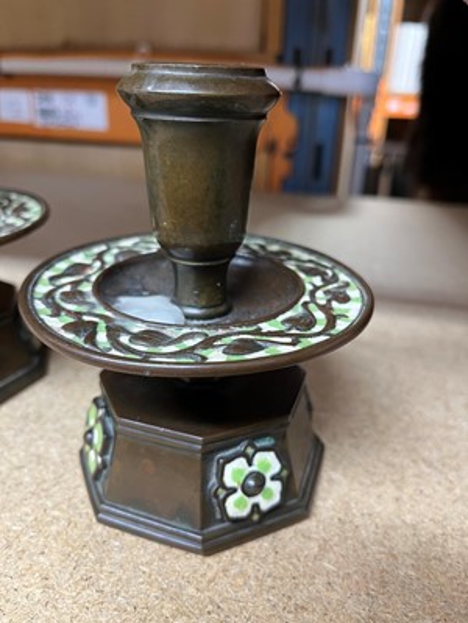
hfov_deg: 53.1
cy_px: 312
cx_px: 234
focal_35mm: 26
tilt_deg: -25.5
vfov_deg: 67.3
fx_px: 469
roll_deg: -1.7
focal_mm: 5.1
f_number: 1.6
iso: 250
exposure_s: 1/50
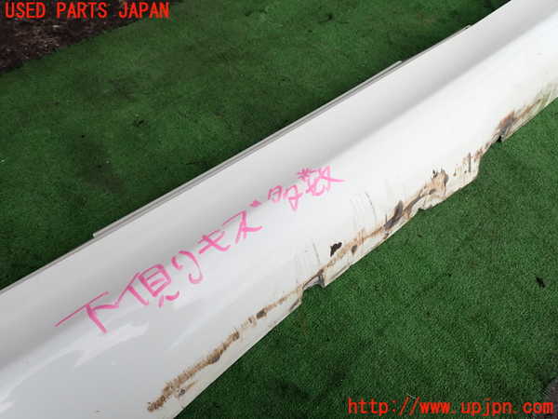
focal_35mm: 25
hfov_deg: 69.4
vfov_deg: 54.9
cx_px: 279
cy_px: 210
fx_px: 403
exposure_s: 1/640
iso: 100
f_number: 2.8
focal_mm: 4.5
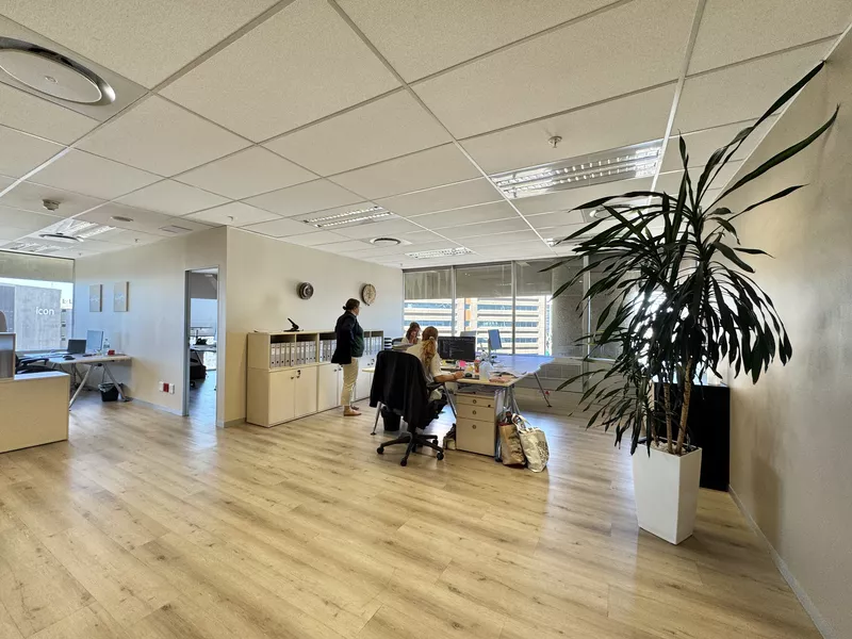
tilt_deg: -0.4
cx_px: 426
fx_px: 345
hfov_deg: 102.1
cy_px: 320
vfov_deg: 85.7
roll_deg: -0.6
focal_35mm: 14
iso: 50
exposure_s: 1/100
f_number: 2.2
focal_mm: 2.22
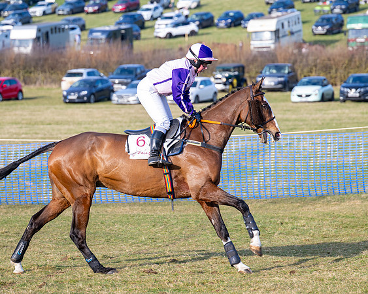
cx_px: 157
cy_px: 147
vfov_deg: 9.1
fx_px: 1847
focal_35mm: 170
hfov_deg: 11.4
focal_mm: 99
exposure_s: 1/800
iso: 125
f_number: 2.8
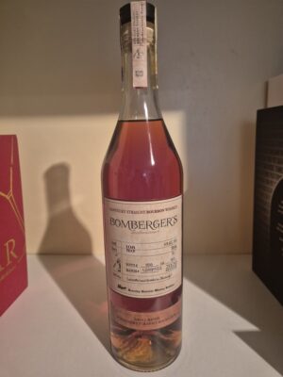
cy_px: 188
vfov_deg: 73.9
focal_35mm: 23
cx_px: 142
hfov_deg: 58.9
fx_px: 251
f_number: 1.8
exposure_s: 1/100
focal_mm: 5.4
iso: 800
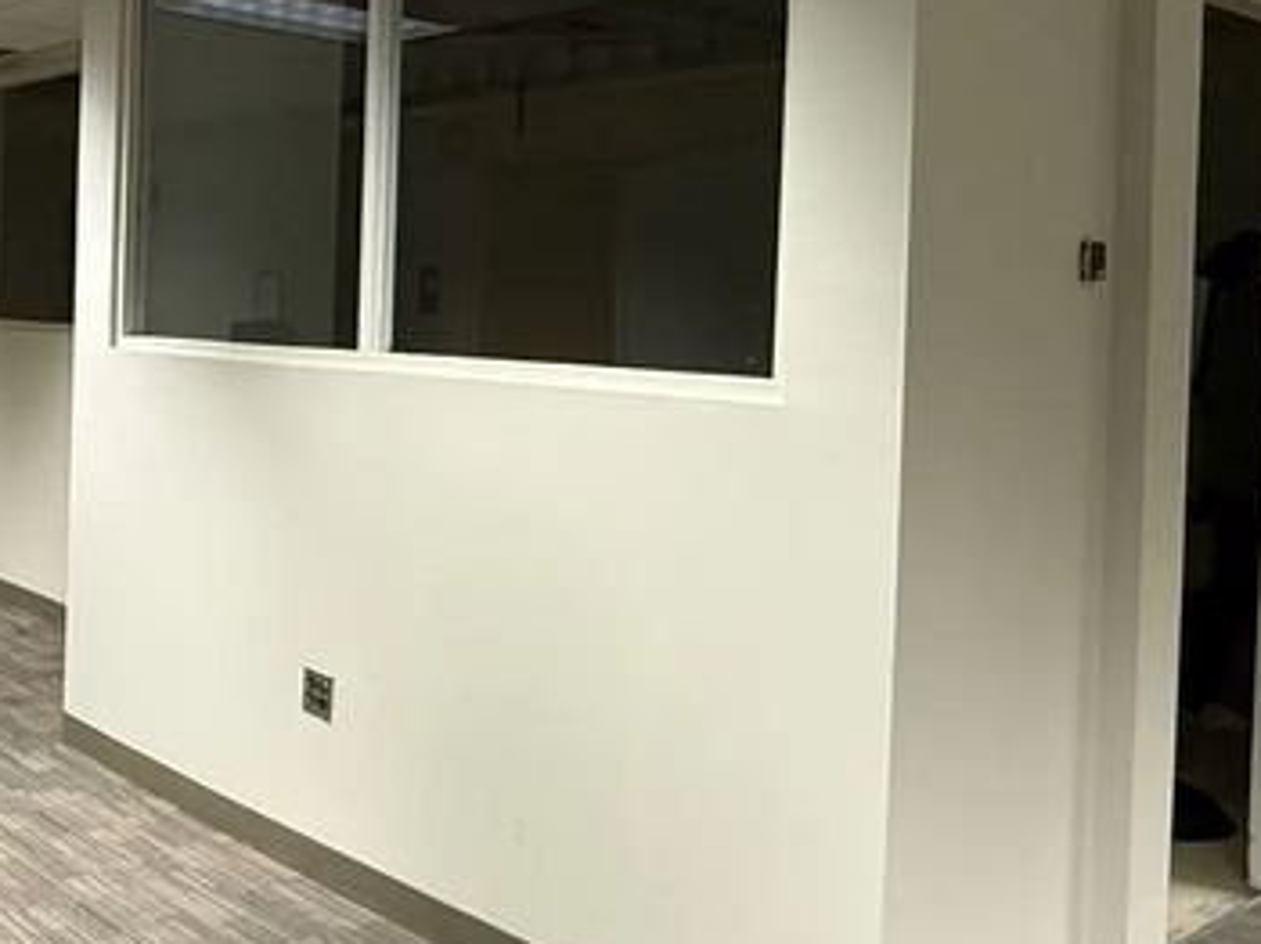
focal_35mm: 41
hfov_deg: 44.4
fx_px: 1493
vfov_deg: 34.8
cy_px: 328
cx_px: 328
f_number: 2.2
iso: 320
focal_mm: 2.22
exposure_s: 1/60
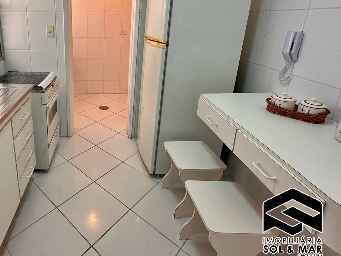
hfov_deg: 72.3
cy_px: 79
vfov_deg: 59.2
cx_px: 95
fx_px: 217
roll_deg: -0.5
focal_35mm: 22
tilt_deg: -16.1
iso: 100
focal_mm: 2.22
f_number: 2.2
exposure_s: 1/120
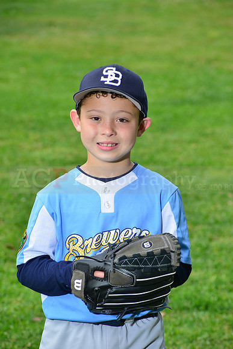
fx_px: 1795
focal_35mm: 185
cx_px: 116
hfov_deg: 7.4
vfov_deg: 11.1
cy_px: 174
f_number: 10
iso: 250
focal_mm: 185
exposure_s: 1/200
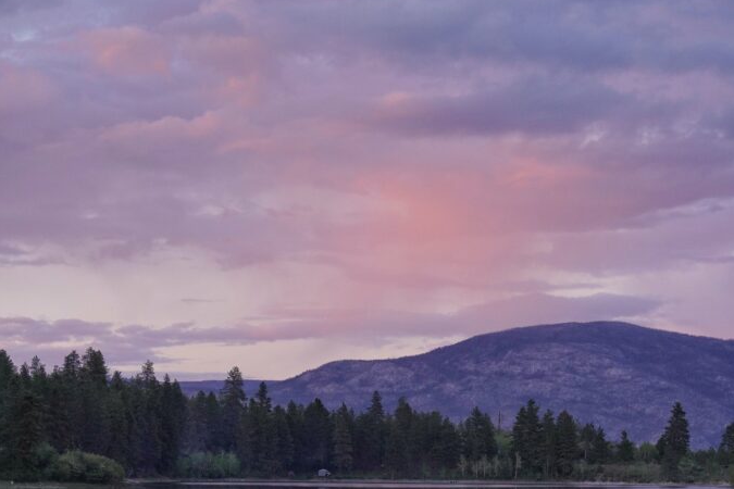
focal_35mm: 91
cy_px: 511
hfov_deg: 22.4
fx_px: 1855
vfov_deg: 14.7
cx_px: 369
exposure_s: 1/160
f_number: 5.6
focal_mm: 40
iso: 800
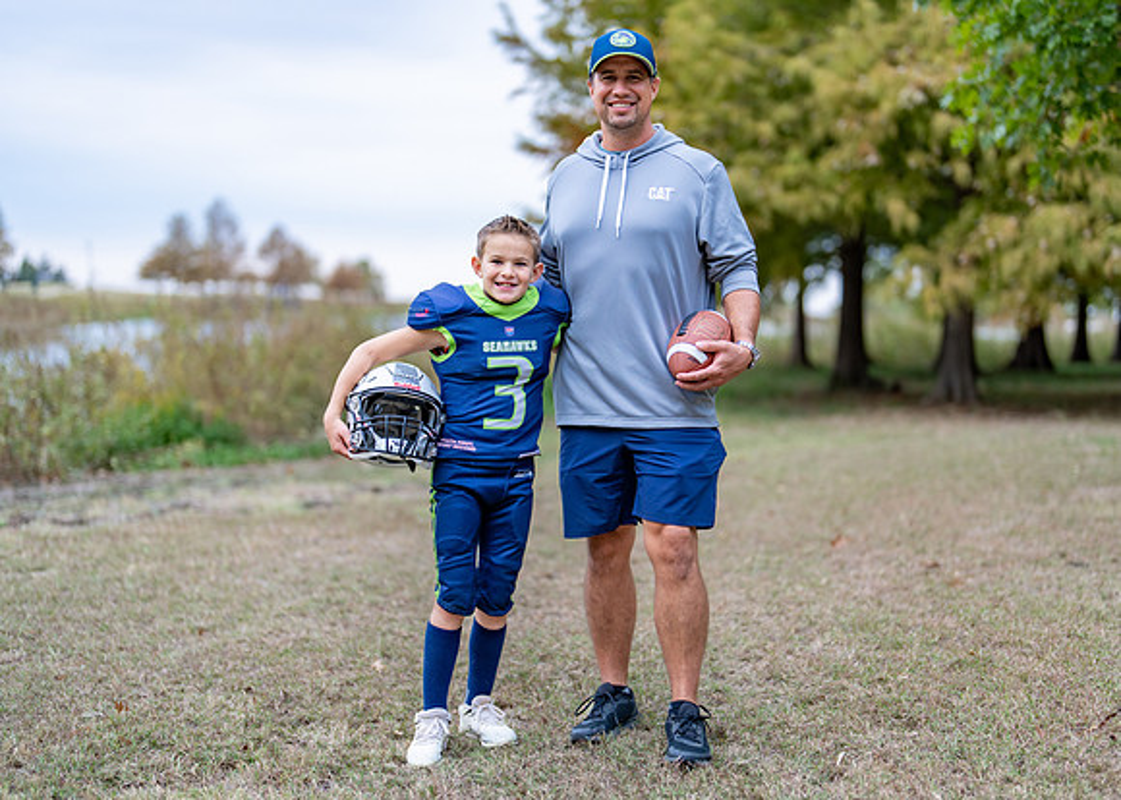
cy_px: 419
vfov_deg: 25.3
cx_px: 598
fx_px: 1782
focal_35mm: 56
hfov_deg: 34.9
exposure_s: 1/500
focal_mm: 50
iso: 100
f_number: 1.2
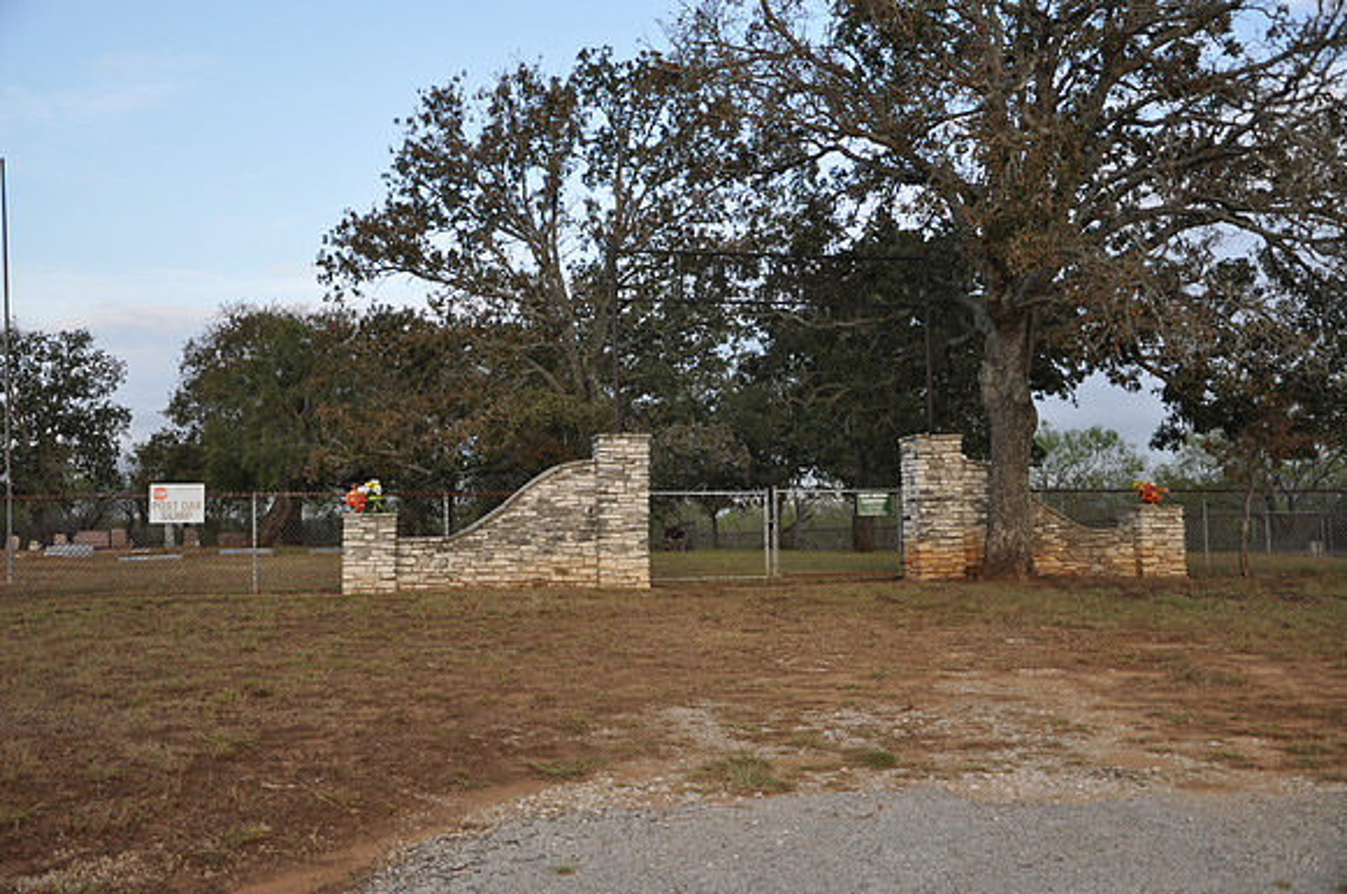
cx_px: 674
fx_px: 1569
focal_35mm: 42
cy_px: 447
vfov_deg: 31.8
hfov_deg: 46.5
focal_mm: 28
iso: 200
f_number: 4
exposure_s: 1/200
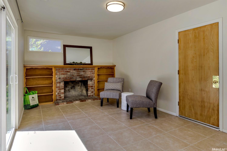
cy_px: 76
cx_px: 114
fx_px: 120
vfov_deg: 64.6
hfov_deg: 86.9
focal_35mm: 19
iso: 100
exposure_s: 1/50
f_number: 5
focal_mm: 13
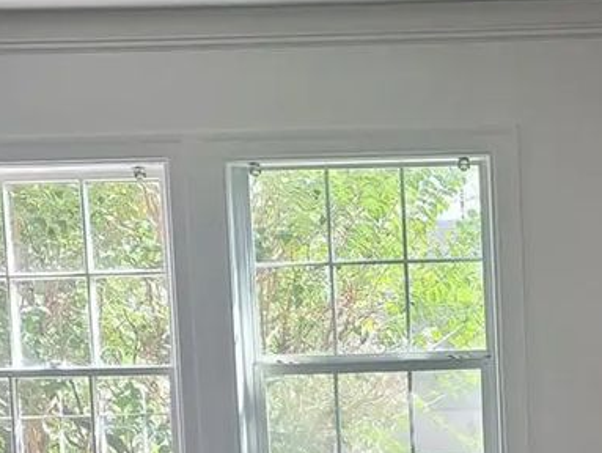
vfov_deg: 16.1
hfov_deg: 21.3
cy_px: 525
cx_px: 599
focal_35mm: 89
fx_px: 1549
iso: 125
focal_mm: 7
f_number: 1.8
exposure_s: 1/120
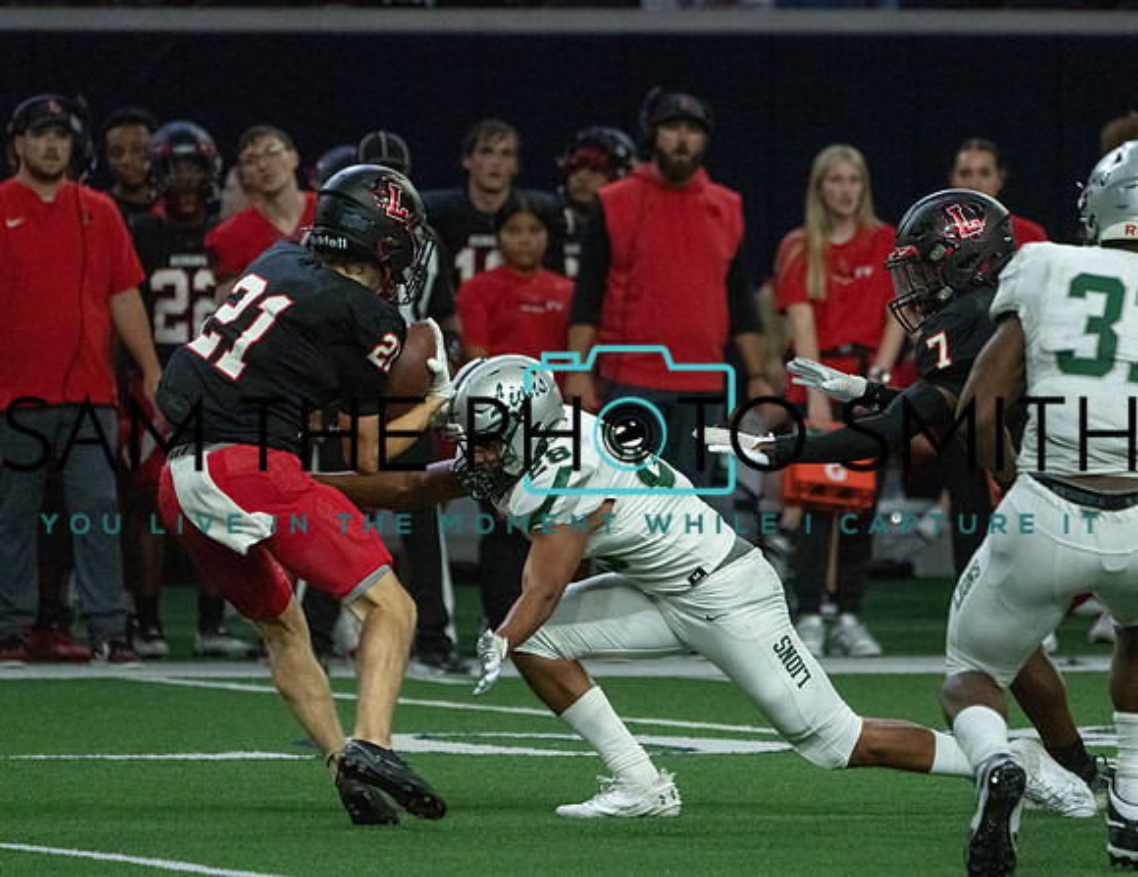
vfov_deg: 2.9
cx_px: 750
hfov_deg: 3.7
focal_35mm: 524
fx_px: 17391
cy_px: 377
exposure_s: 1/1000
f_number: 5.6
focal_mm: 388
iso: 8000
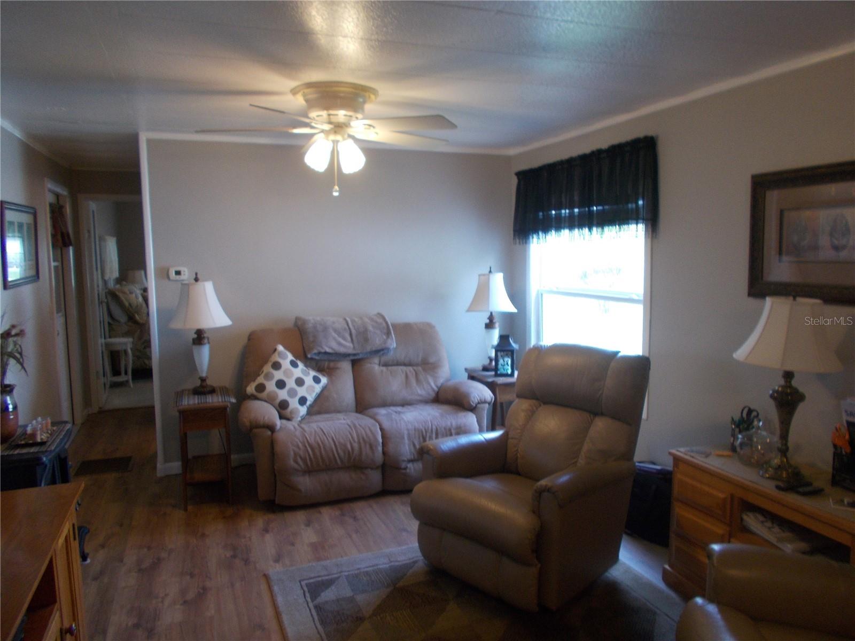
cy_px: 320
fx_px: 642
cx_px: 428
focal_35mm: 26
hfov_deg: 67.3
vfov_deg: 53.1
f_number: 3.2
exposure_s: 1/25
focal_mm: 4.6
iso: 140
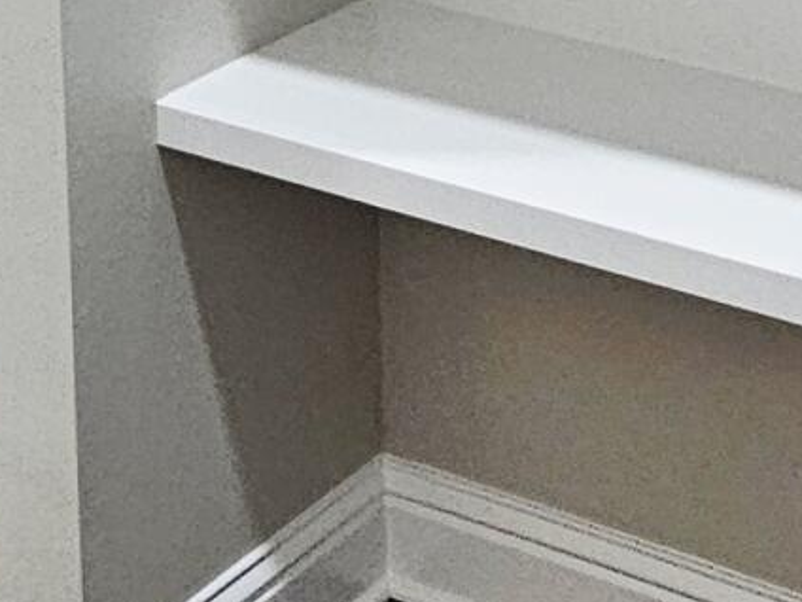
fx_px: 2131
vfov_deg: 14.4
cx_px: 690
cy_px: -435
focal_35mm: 92
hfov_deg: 20.9
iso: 320
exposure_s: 1/60.2
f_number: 2.2
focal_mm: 2.2
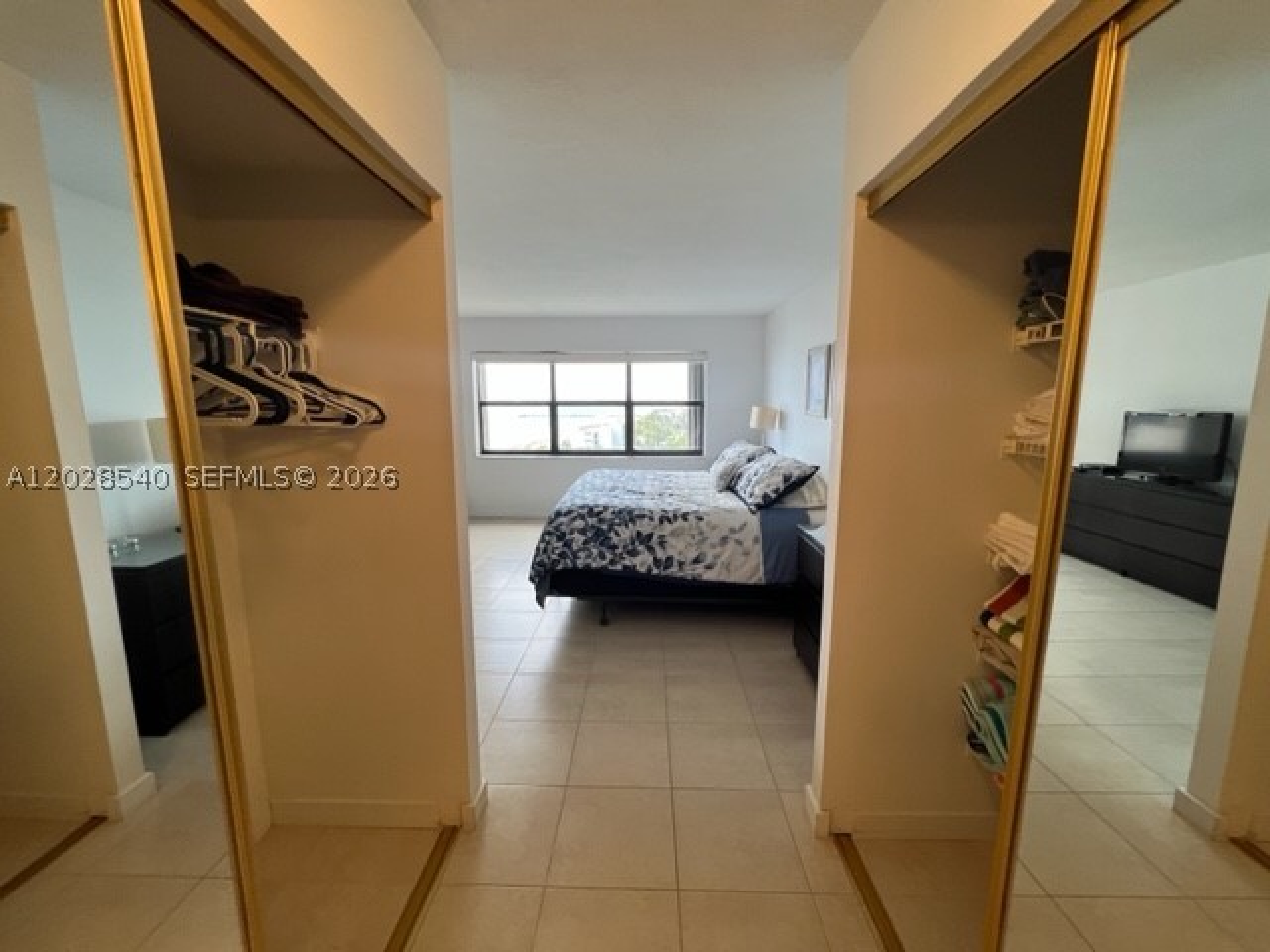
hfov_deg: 106.2
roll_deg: -1.3
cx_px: 635
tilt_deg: -6.5
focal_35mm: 13
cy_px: 476
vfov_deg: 89.9
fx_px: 477
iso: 50
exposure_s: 1/120
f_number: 1.8
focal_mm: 1.57
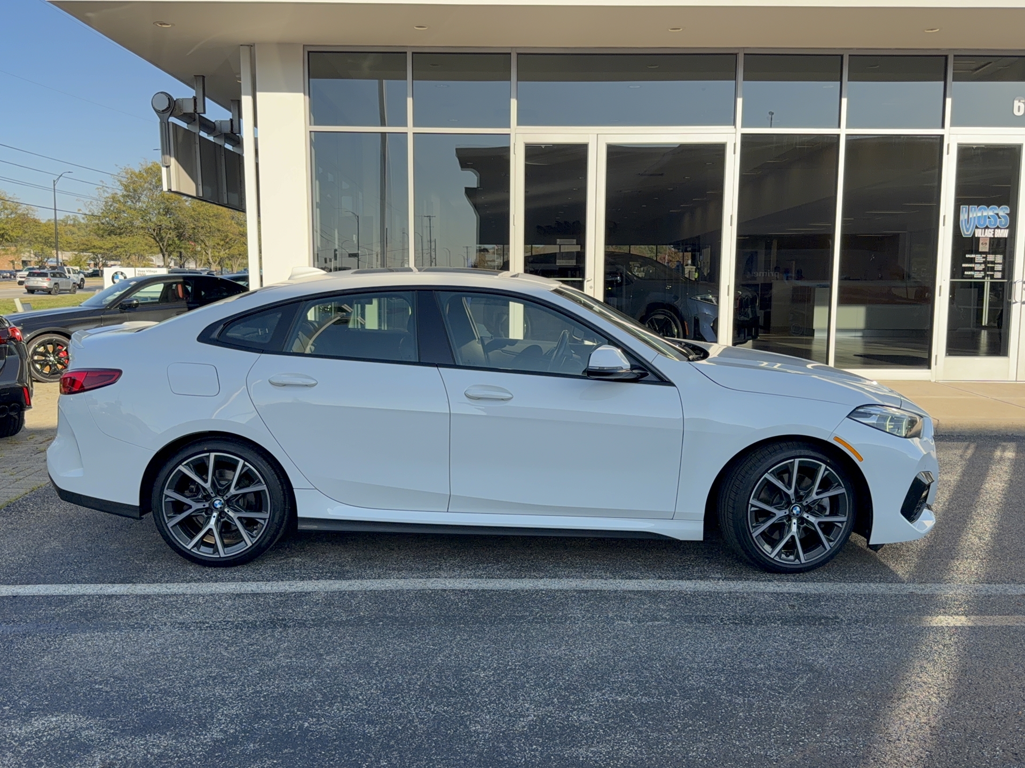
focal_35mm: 31
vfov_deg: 45.4
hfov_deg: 58.4
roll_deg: -1.0
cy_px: 384
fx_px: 918
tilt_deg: -5.0
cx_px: 512
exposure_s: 1/2232
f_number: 1.78
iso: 100
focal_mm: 6.76
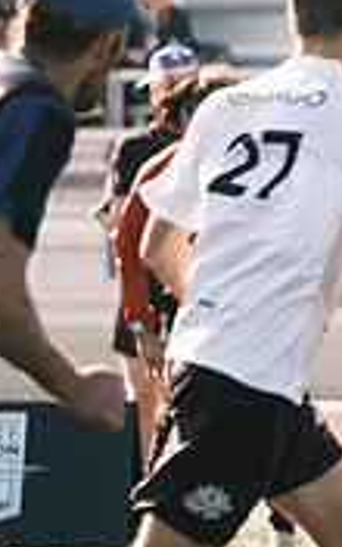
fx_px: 13347
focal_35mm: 895
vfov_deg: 2.3
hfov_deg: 1.5
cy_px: 230
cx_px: 867
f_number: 2.8
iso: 250
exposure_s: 1/1250
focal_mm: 140
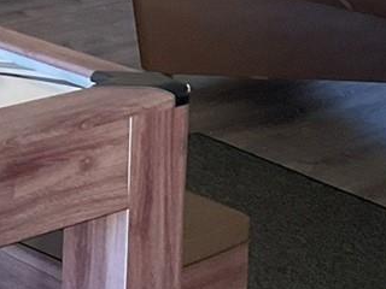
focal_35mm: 145
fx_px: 1617
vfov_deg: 9.9
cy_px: -171
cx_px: 94
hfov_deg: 13.6
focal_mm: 3
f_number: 1.8
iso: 80
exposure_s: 1/60
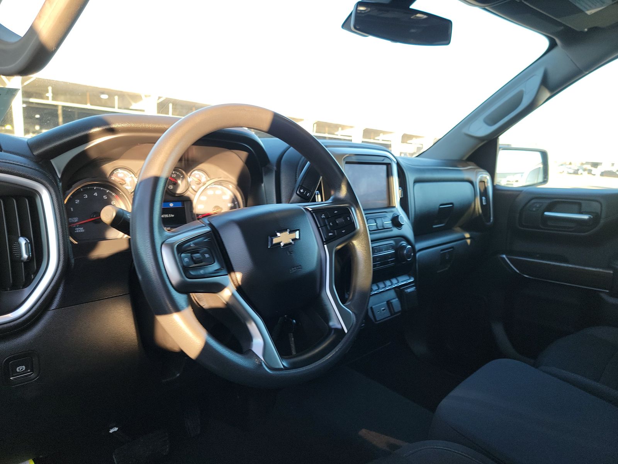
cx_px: 309
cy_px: 232
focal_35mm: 24
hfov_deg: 71.6
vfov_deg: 56.8
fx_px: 428
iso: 68
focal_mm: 6.7
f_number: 1.8
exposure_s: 1/59
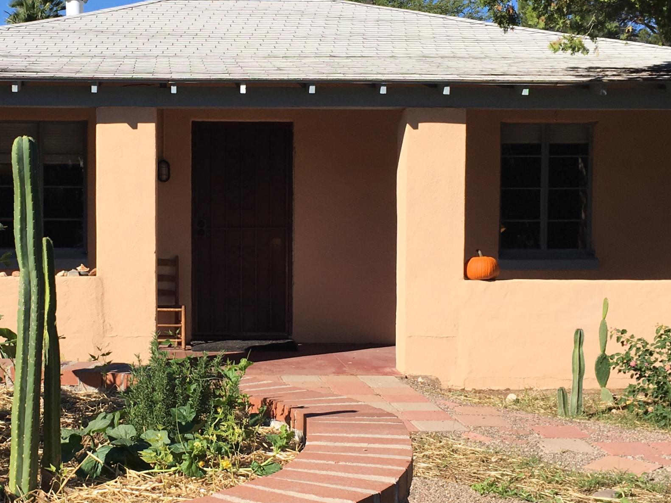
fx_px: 1066
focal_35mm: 55
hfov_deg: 34.4
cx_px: 188
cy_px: 266
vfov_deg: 26.5
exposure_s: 1/2198
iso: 25
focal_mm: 4.15
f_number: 2.2
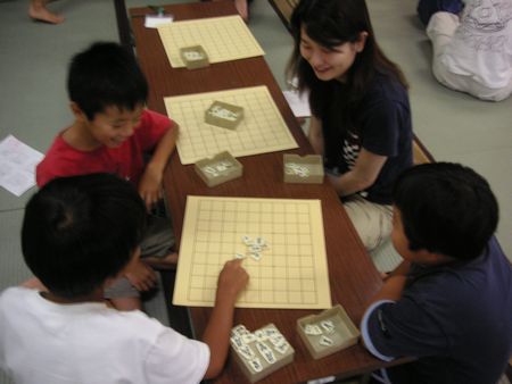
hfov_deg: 50.1
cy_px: 192
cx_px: 256
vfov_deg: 38.7
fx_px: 548
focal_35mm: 37
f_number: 2.8
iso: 100
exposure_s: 1/8
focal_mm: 6.1
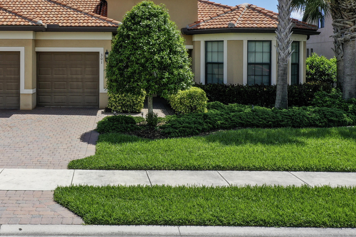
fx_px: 455
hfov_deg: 41.8
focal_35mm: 46
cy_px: 59
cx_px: 103
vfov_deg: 28.8
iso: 100
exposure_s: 1/500
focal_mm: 10.26
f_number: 6.3
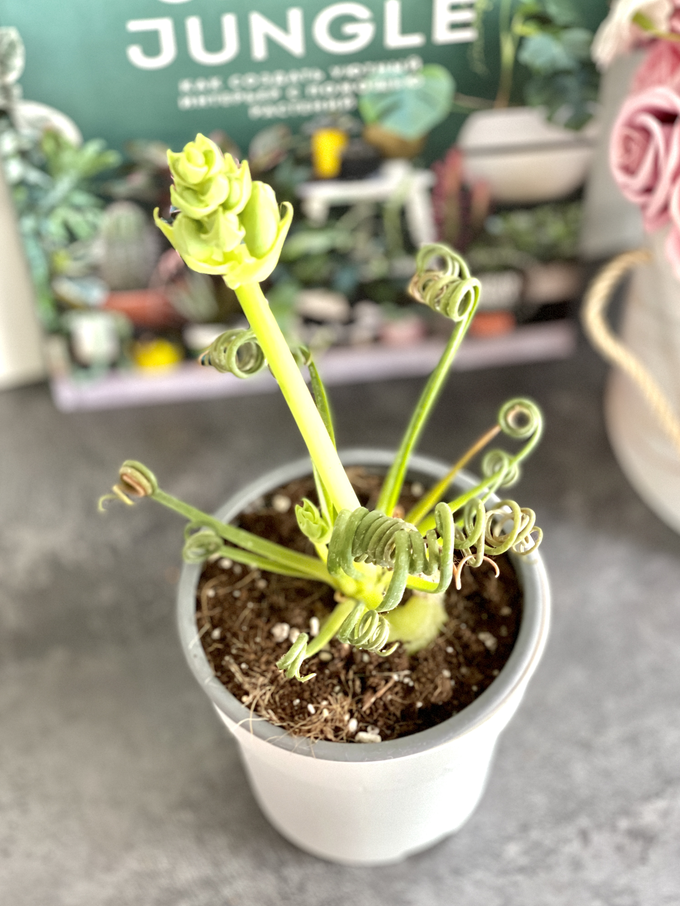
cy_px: 456
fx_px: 1703
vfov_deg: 29.8
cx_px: 341
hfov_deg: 22.6
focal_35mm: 65
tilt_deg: -52.6
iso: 400
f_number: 2.2
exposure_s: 1/39
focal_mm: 7.5
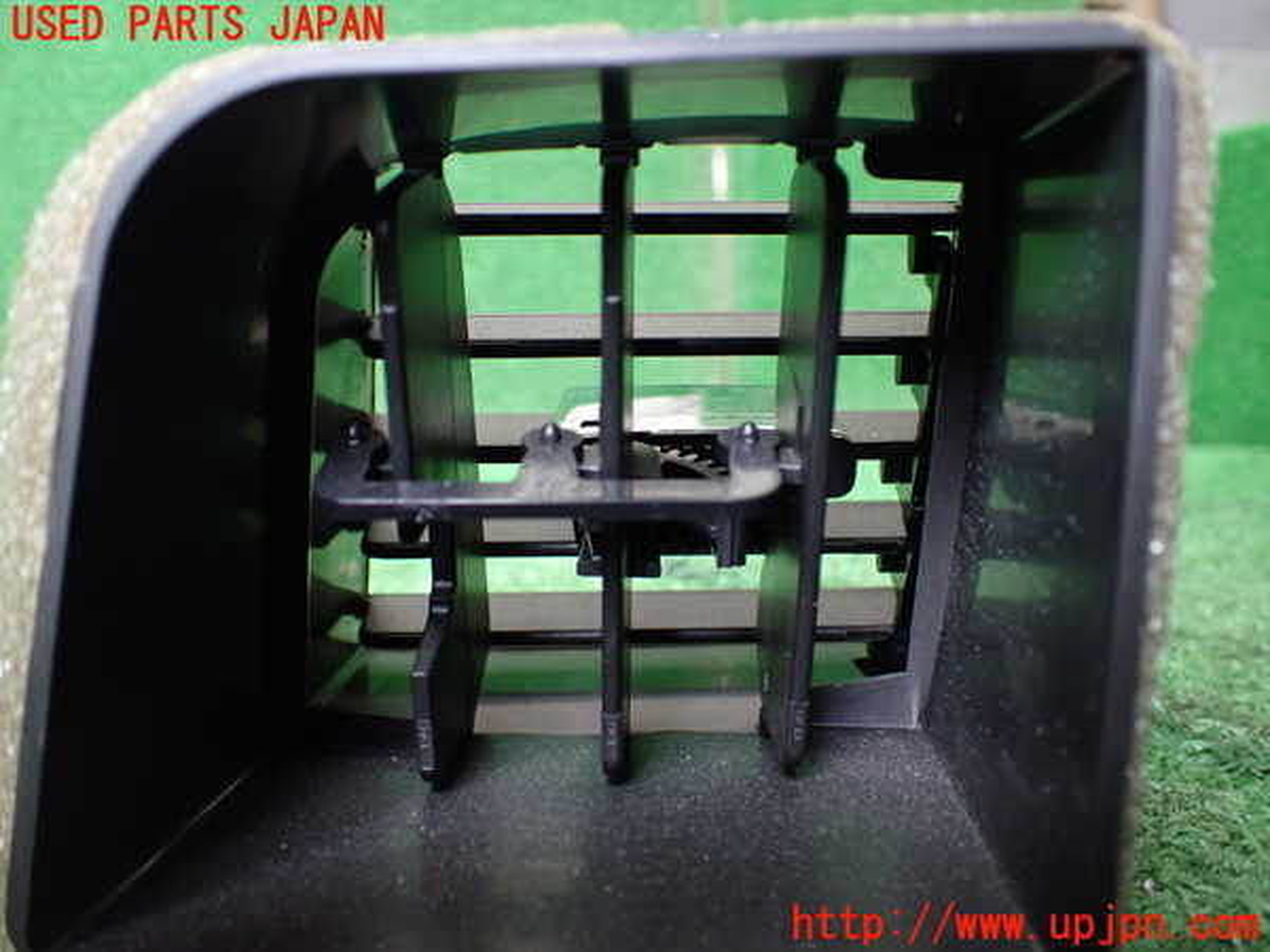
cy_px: 476
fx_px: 1101
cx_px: 635
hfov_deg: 60.0
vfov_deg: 46.8
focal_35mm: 30
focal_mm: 5.4
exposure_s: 1/125
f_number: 2.3
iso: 640
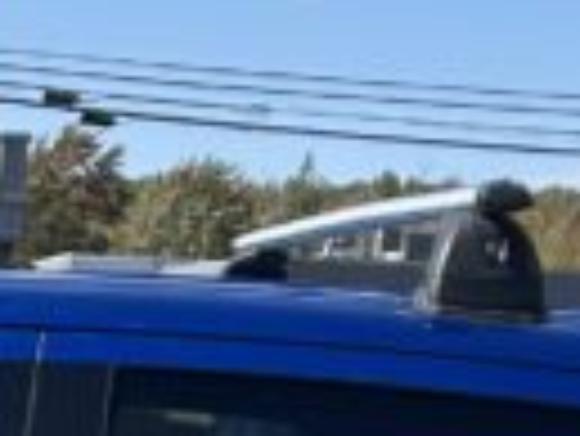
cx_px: -468
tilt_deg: -10.9
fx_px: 3455
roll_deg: -2.4
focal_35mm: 206
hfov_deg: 9.2
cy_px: 737
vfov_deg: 7.1
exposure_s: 1/2841
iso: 50
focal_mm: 5.7
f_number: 1.5
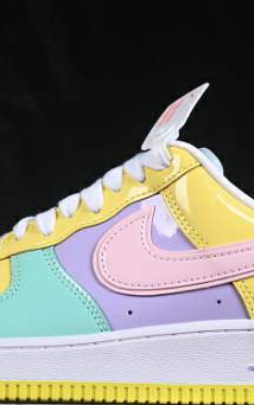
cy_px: 227
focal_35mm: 163
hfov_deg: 8.1
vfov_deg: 12.8
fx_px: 1804
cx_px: 128
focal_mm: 50
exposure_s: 1/80
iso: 160
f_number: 8
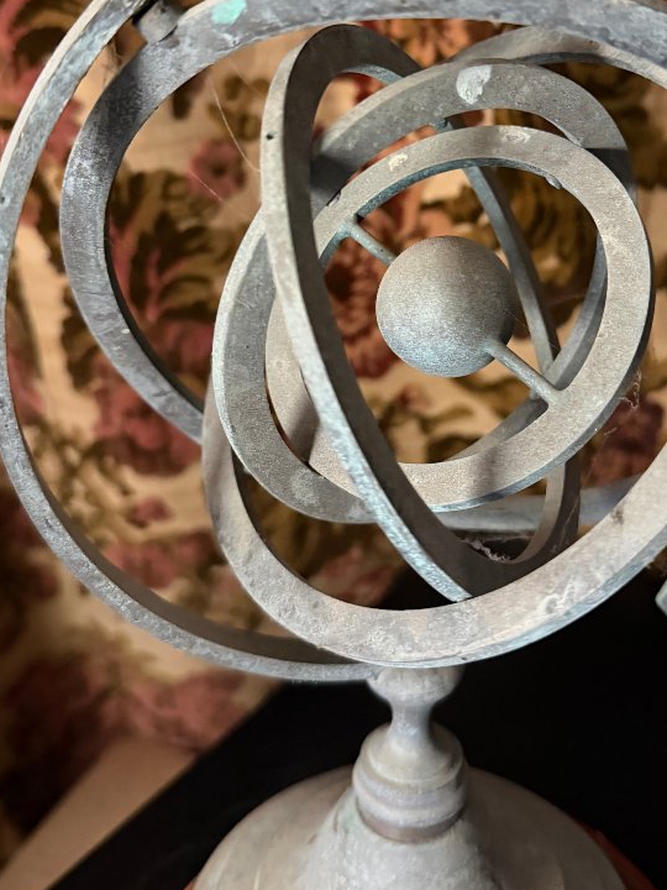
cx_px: 389
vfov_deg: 45.9
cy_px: 278
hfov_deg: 35.9
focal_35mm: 40
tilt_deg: -17.7
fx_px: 1028
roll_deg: +1.0
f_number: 1.78
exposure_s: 1/34
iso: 1000
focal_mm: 6.76
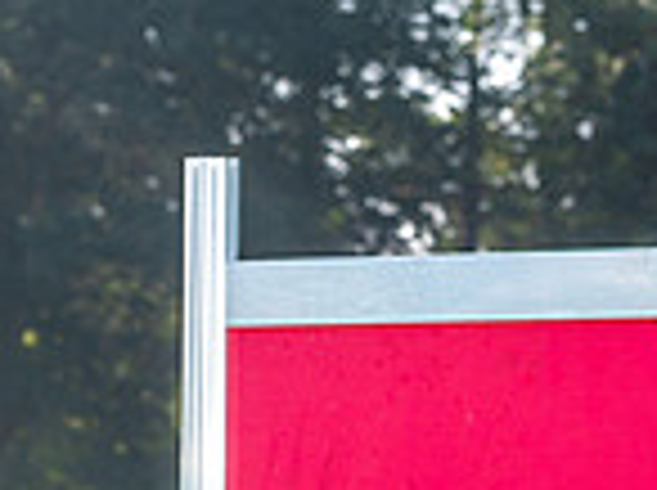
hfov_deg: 5.9
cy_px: 974
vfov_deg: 4.4
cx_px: -339
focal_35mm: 335
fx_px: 6348
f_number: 10
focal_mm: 75
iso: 200
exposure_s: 1/200
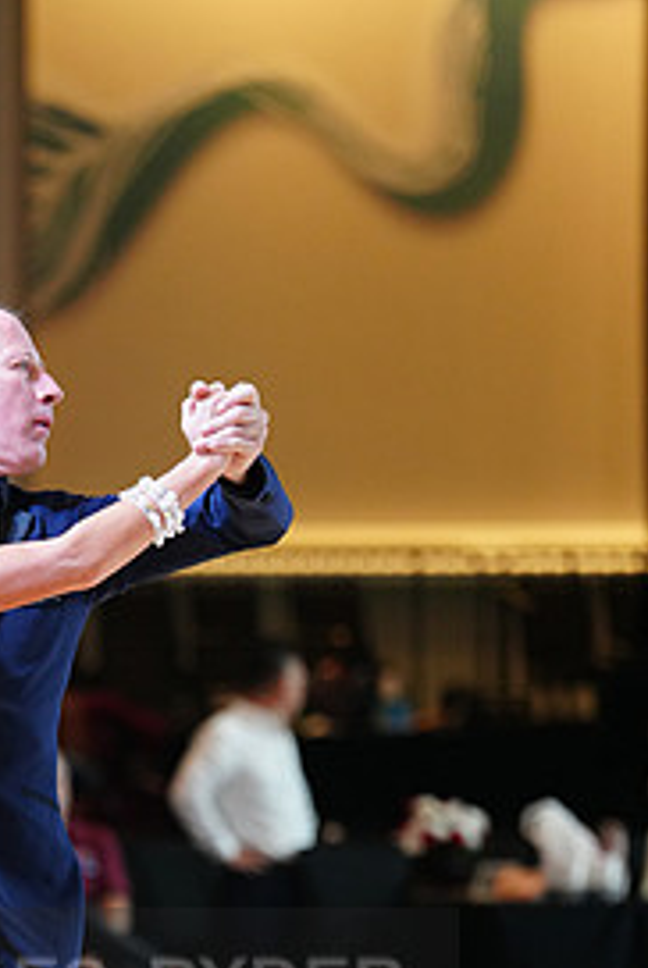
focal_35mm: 328
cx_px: -30
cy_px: 1028
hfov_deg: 4.2
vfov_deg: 6.3
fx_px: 8833
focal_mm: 154
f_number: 2.8
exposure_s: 1/400
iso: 2000
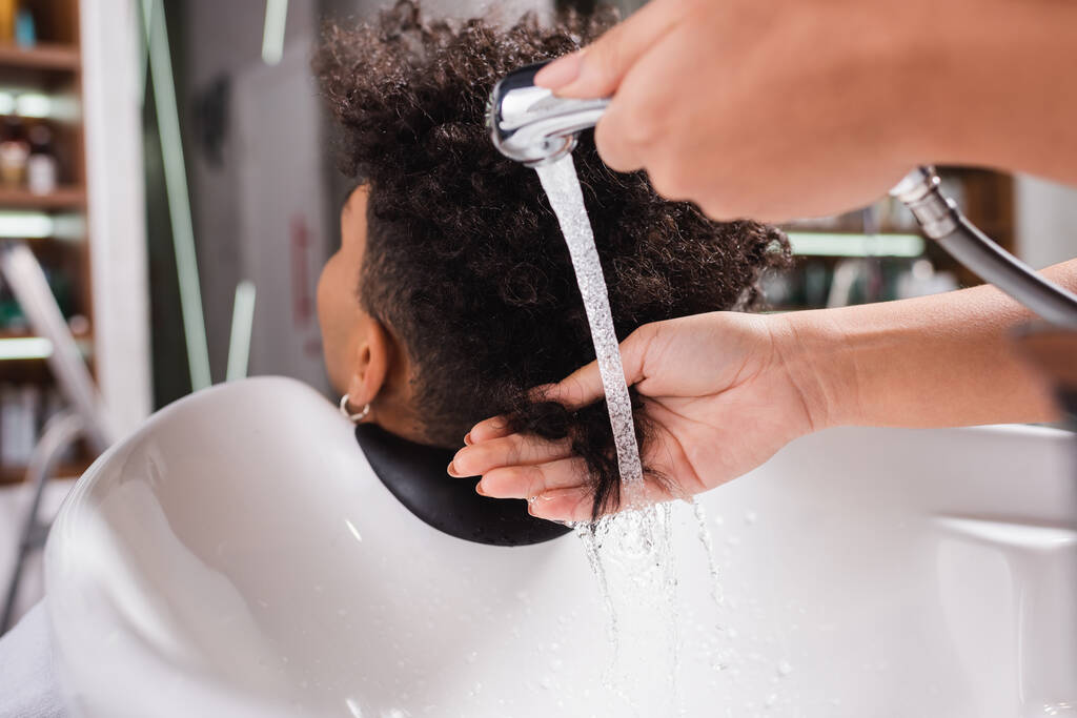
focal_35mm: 35
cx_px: 538
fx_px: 1047
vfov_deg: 37.9
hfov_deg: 54.4
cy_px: 359
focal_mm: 35
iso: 100
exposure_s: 1/200
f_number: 4
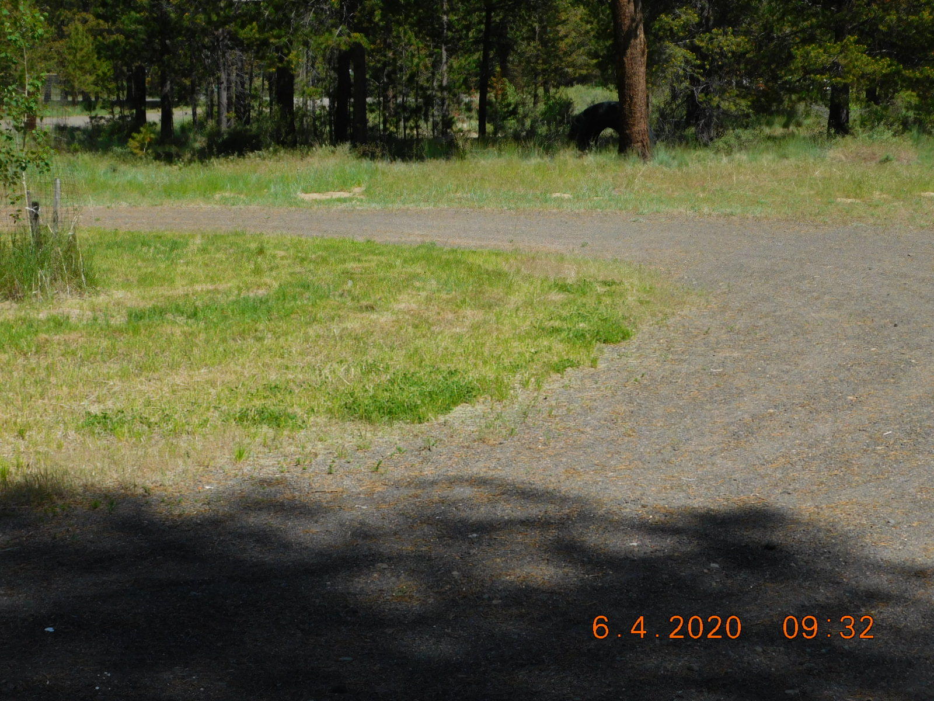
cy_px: 350
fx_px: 1781
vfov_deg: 22.3
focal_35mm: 66
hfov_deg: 29.4
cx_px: 467
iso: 125
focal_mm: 11.7
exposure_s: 1/1000
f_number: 4.2
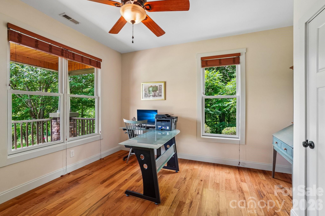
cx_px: 162
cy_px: 108
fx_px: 135
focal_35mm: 15
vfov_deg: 77.3
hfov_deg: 100.4
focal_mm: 10
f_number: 8
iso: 400
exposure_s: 1/30
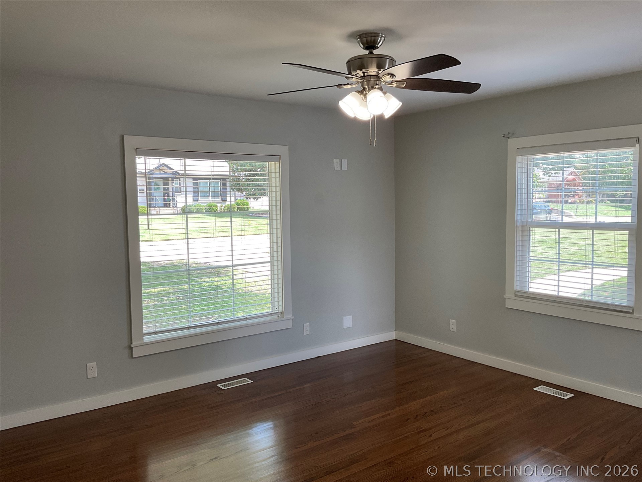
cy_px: 241
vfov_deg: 48.2
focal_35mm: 29
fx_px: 538
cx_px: 321
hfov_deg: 61.7
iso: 40
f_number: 1.8
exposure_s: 1/120
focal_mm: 3
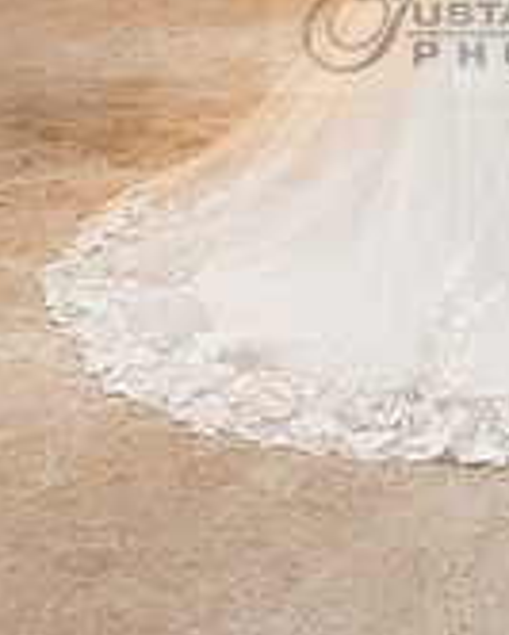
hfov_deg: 16.1
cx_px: 605
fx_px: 1731
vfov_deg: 20.2
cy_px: 2
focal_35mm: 92
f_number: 5
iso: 2500
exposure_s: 1/80
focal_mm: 28
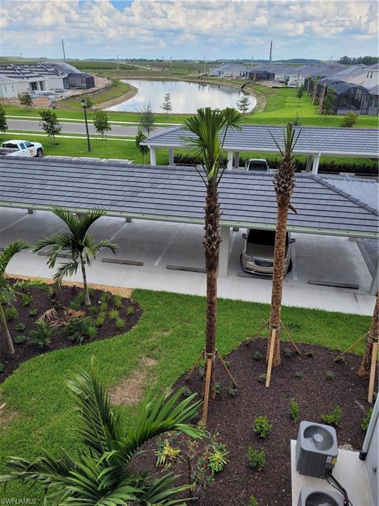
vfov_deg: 67.3
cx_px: 190
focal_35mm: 26
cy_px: 253
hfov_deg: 53.1
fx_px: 380
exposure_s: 1/1186
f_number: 1.8
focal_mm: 5.4
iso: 40
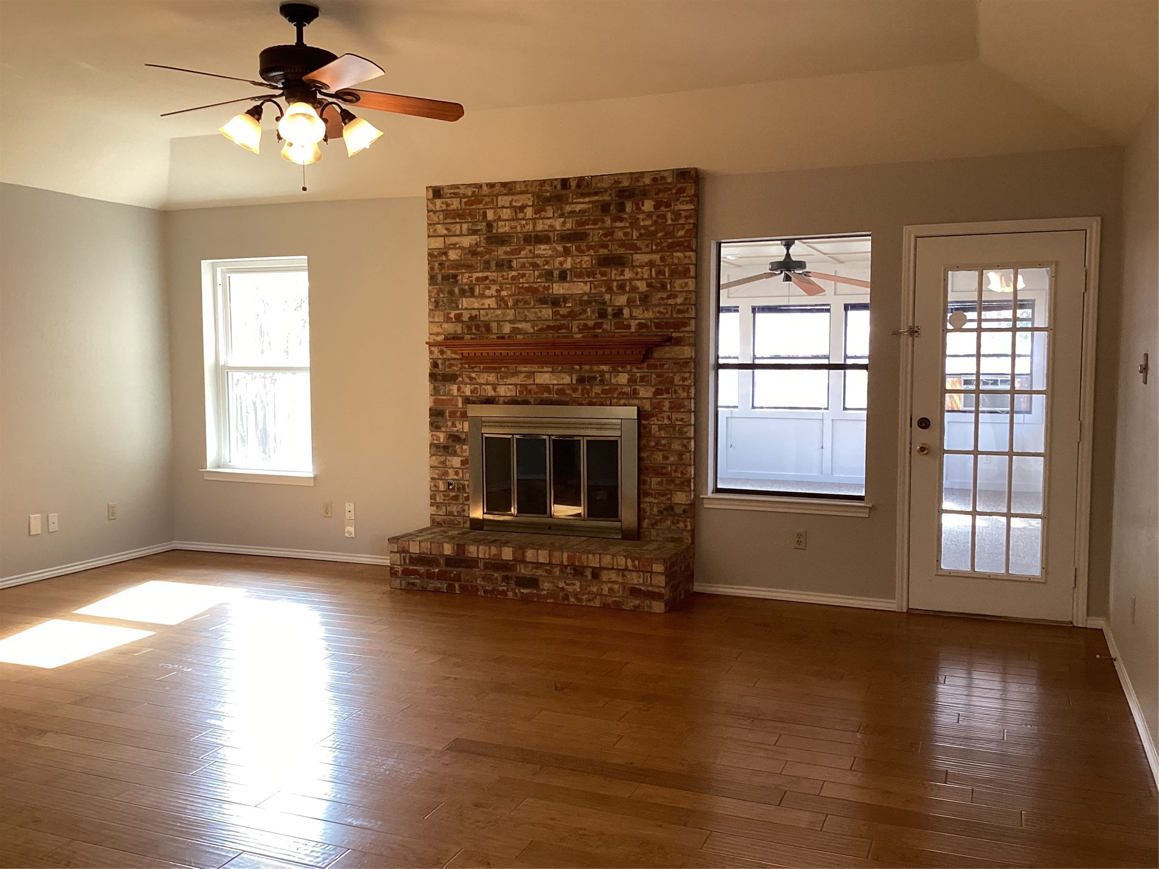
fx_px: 1038
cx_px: 580
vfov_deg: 45.4
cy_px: 434
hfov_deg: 58.4
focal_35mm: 31
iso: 125
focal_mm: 3.3
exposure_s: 1/60
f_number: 2.4
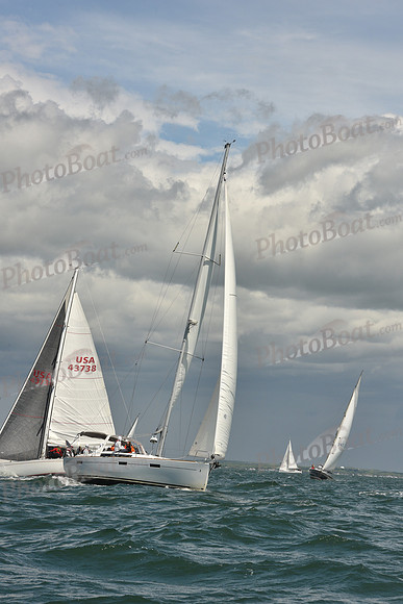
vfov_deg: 18.3
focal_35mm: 112
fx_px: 1879
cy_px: 302
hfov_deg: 12.2
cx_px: 202
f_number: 13
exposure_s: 1/800
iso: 320
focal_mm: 112
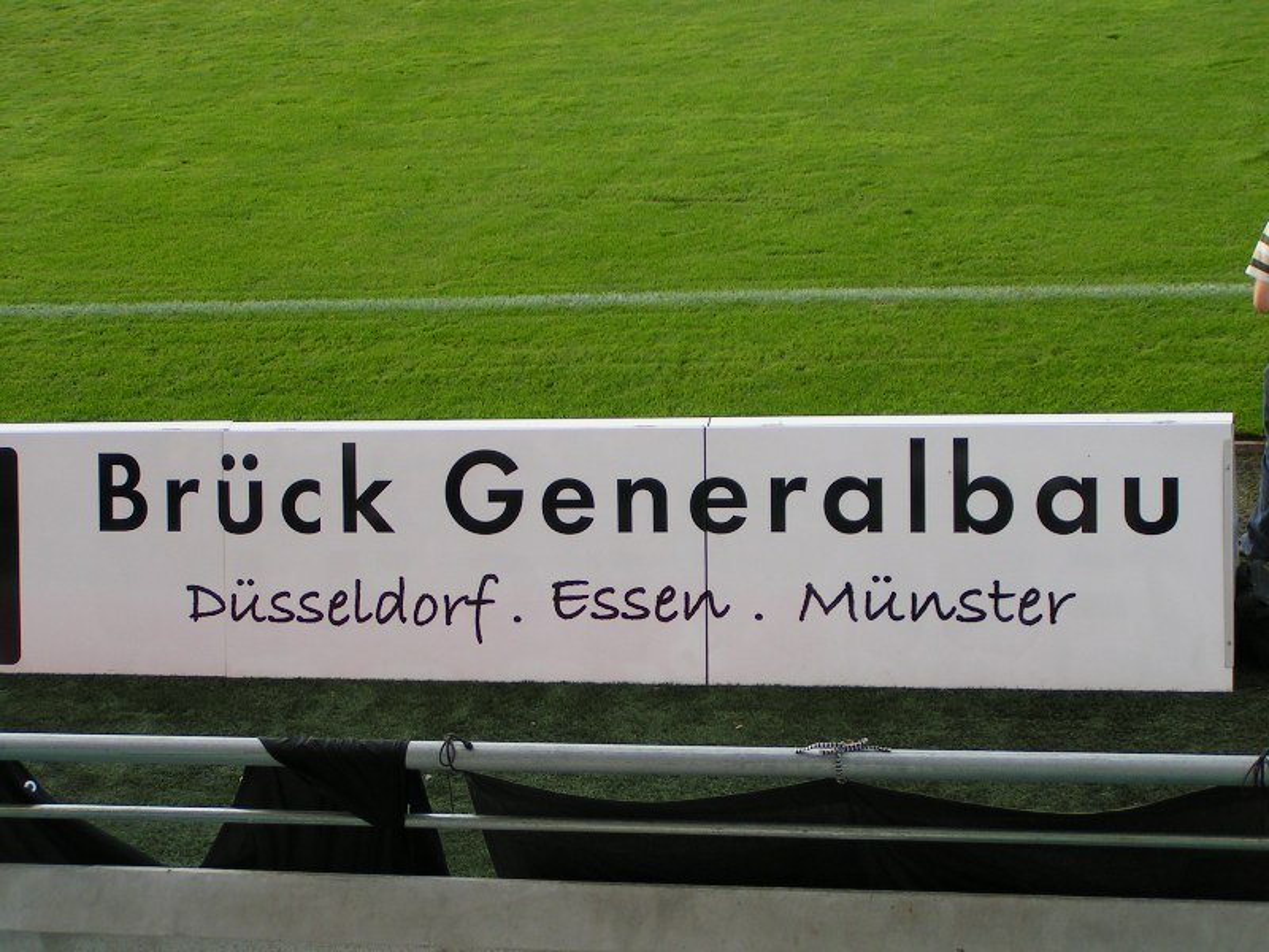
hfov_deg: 27.0
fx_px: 2639
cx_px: 634
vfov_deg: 20.4
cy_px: 476
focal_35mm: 72
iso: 50
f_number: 3.2
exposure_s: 1/100
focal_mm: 11
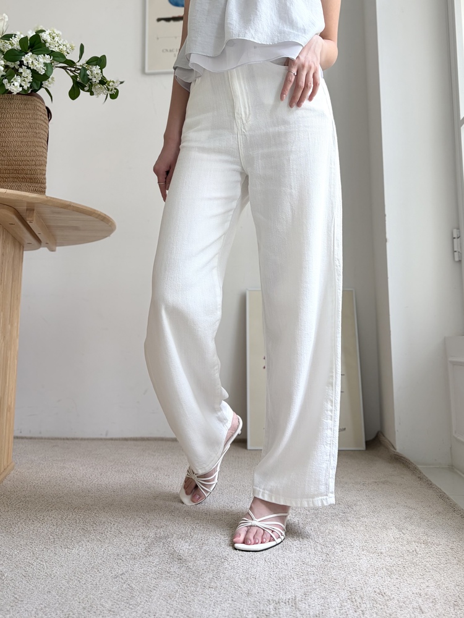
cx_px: 232
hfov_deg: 53.1
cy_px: 309
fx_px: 465
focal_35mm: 26
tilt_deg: +9.5
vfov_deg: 67.3
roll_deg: -0.2
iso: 64
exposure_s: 1/122
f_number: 1.6
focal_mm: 5.96
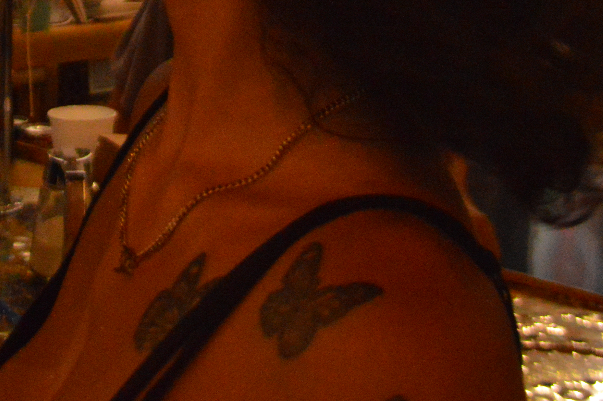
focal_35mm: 78
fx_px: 1305
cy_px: -92
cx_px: 124
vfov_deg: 16.7
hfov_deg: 25.6
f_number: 3.8
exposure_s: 1/80
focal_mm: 20
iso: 3200
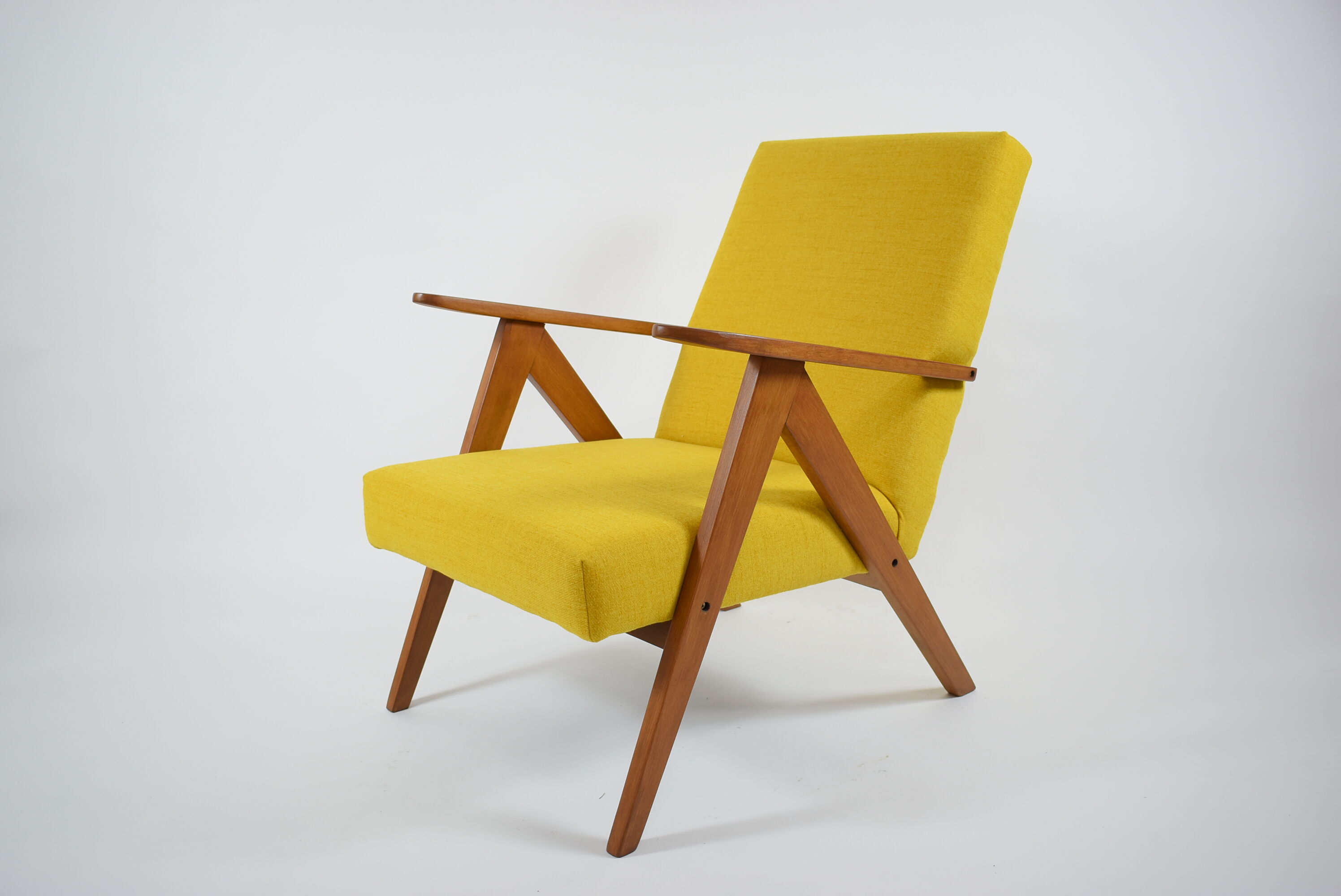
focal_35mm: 36
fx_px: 1342
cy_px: 448
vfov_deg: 36.9
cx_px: 670
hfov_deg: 53.1
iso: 100
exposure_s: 1/25
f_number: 3.8
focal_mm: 24
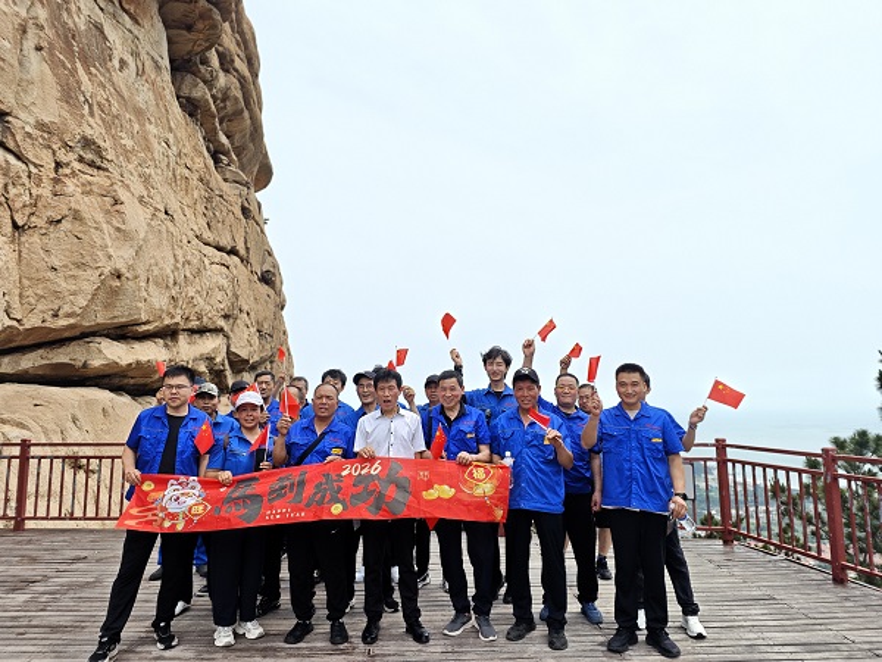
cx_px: 441
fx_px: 586
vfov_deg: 58.9
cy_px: 331
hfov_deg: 73.9
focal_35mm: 23
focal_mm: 6.62
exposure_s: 1/2908
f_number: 1.67
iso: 50
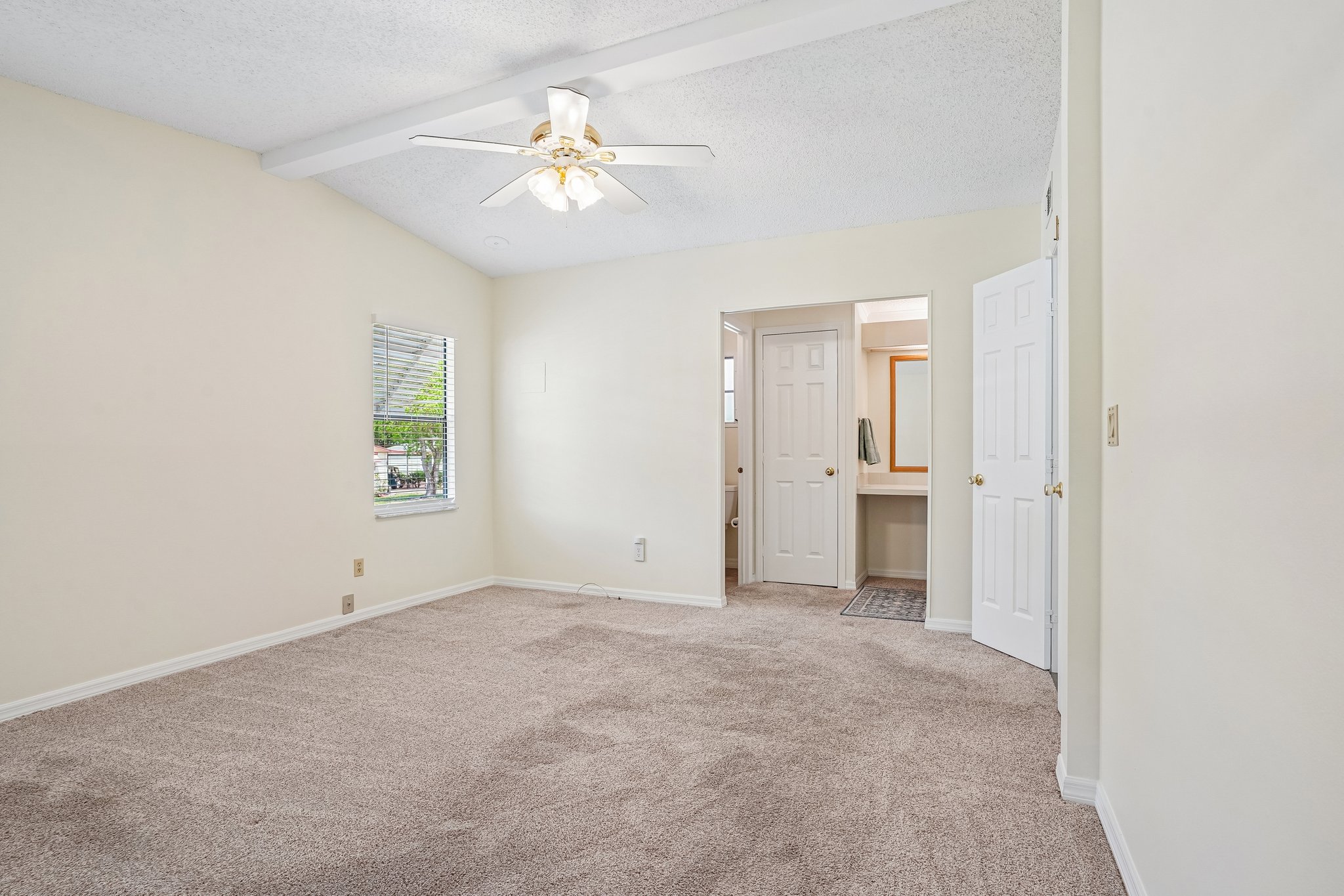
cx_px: 672
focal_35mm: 17
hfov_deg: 93.3
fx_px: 635
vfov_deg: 70.4
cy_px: 448
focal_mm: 17
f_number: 9
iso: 400
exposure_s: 1/25
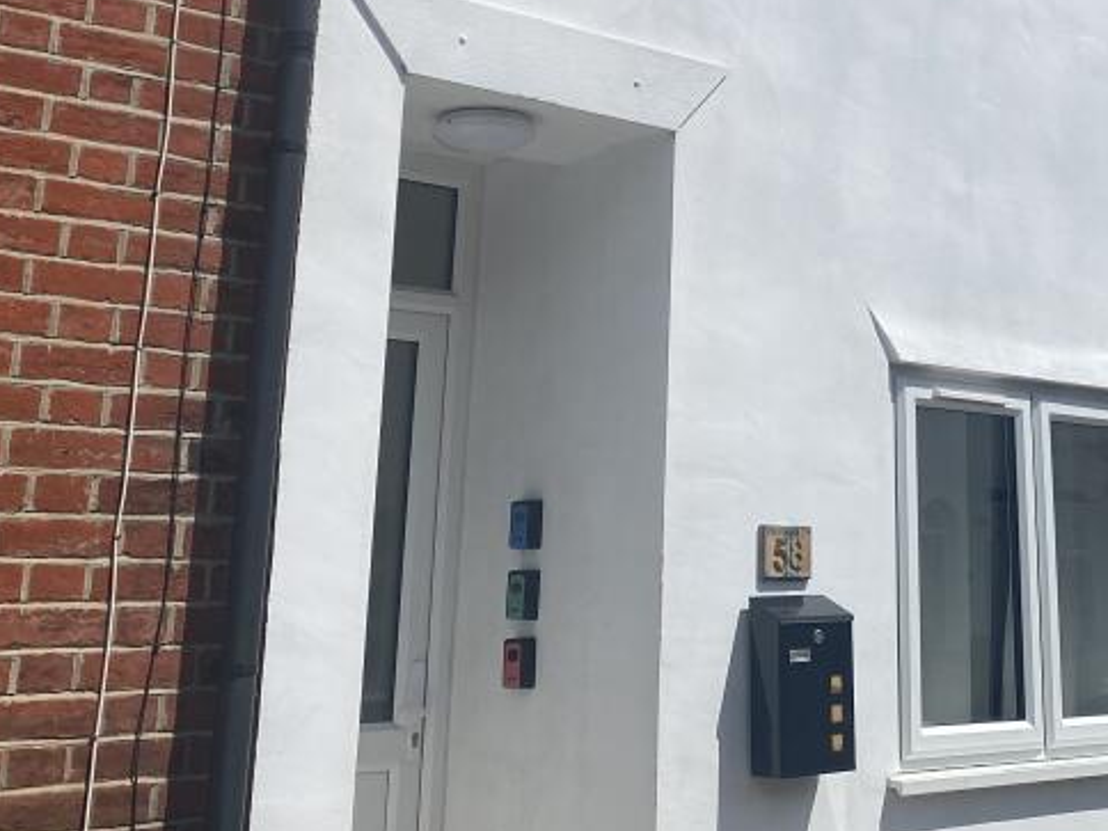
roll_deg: +0.0
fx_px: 1760
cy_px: 37
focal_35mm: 55
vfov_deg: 25.5
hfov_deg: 34.3
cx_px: 817
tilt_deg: +17.9
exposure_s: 1/7692
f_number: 1.8
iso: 32
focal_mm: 4.25
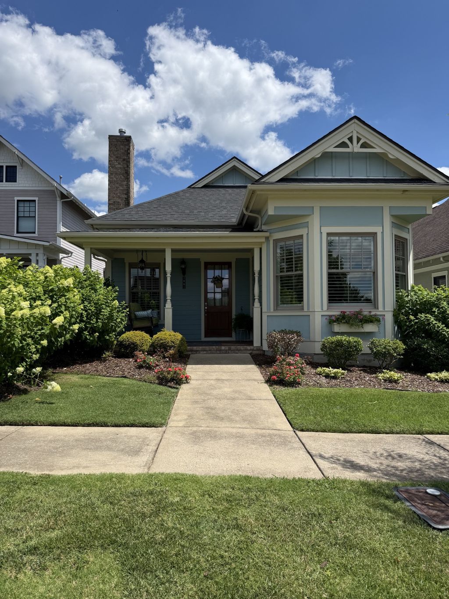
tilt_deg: +1.9
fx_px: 415
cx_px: 224
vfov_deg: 71.6
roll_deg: +0.3
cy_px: 300
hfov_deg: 56.8
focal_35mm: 24
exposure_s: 1/6711
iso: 80
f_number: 1.78
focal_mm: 6.76
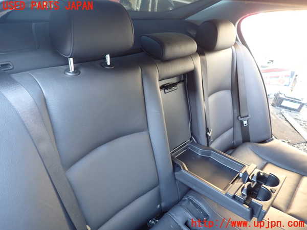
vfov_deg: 54.9
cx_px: 154
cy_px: 115
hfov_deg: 69.4
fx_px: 222
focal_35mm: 25
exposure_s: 1/30
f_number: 2
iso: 200
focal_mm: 4.5
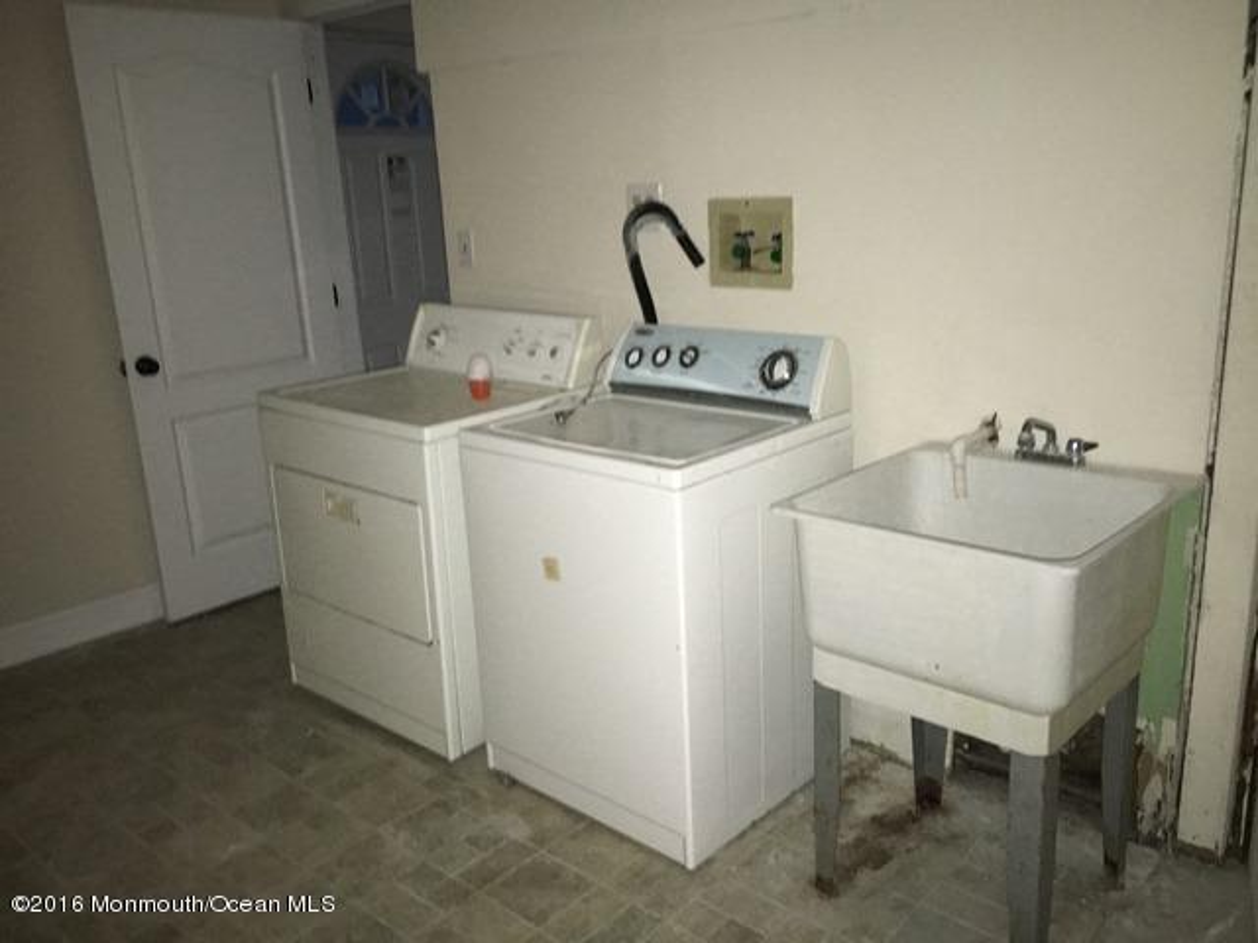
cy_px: 472
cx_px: 629
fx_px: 1054
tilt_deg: -13.9
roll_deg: +2.6
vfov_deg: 48.2
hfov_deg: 61.7
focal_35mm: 29
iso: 250
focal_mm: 4.15
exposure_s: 1/16
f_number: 2.2
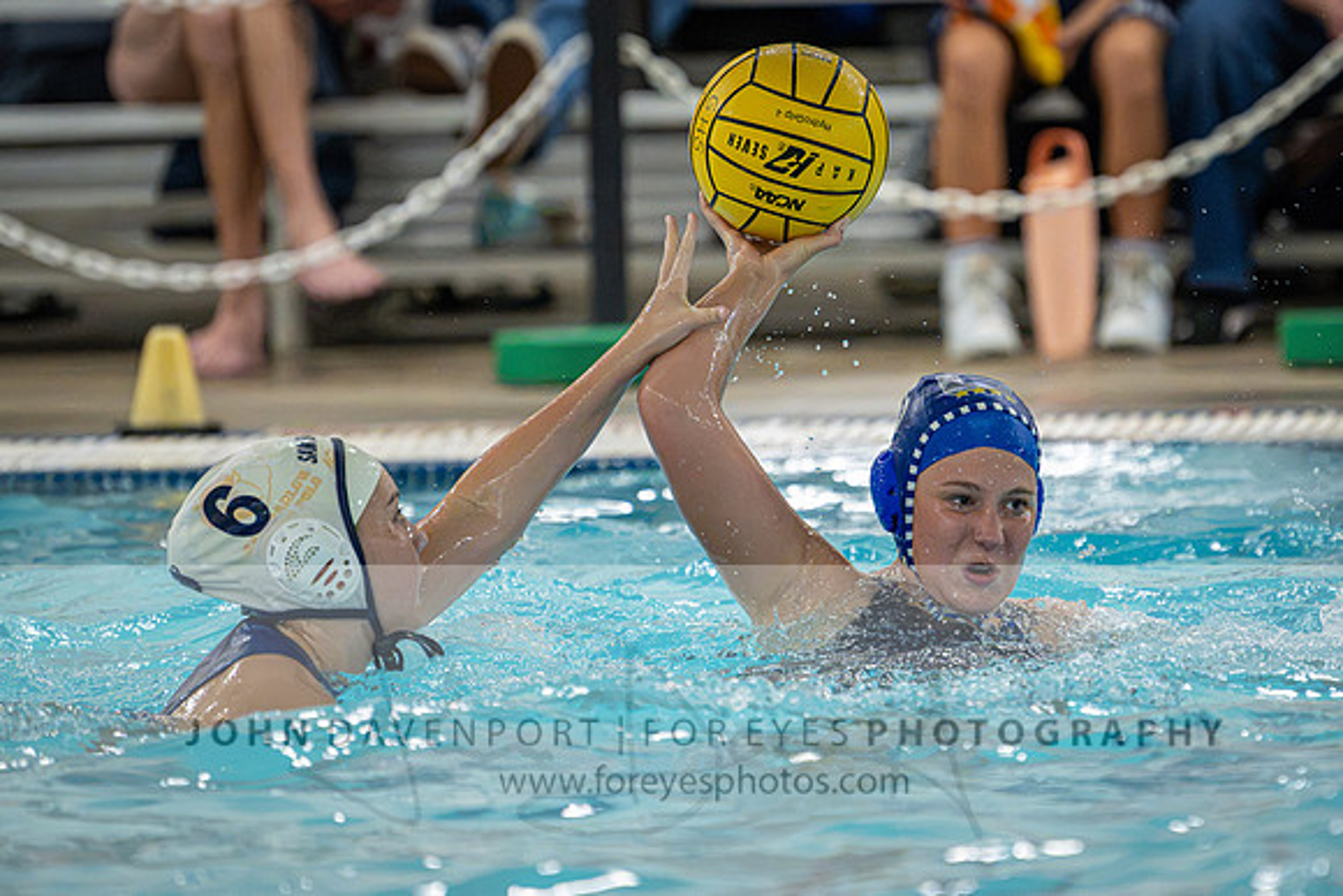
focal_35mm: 407
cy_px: 415
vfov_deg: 3.4
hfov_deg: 5.1
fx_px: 15194
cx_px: 899
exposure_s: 1/1000
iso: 18000
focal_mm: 280
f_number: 4
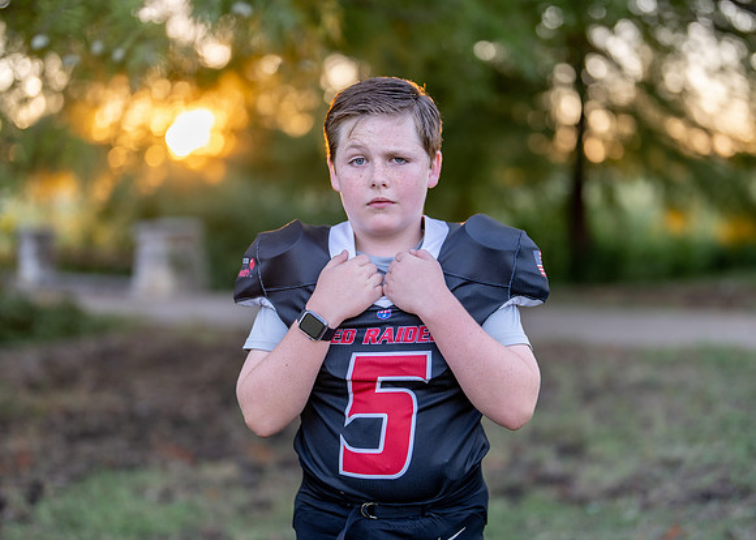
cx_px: 403
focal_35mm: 57
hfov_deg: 34.4
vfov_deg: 24.9
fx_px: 1220
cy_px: 276
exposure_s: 1/320
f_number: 1.2
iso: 100
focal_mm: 50
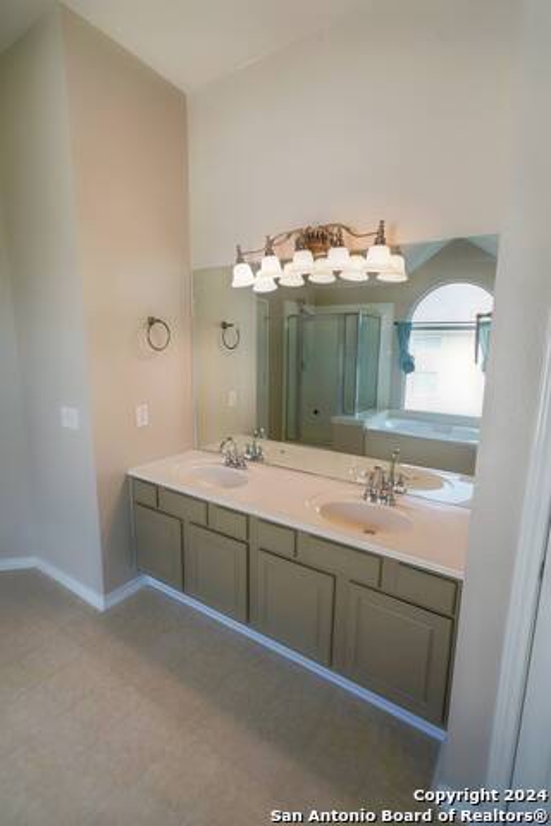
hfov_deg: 73.7
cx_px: 276
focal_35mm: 16
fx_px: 367
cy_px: 413
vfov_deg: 96.7
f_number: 4
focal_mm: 16
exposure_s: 1/160
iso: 250
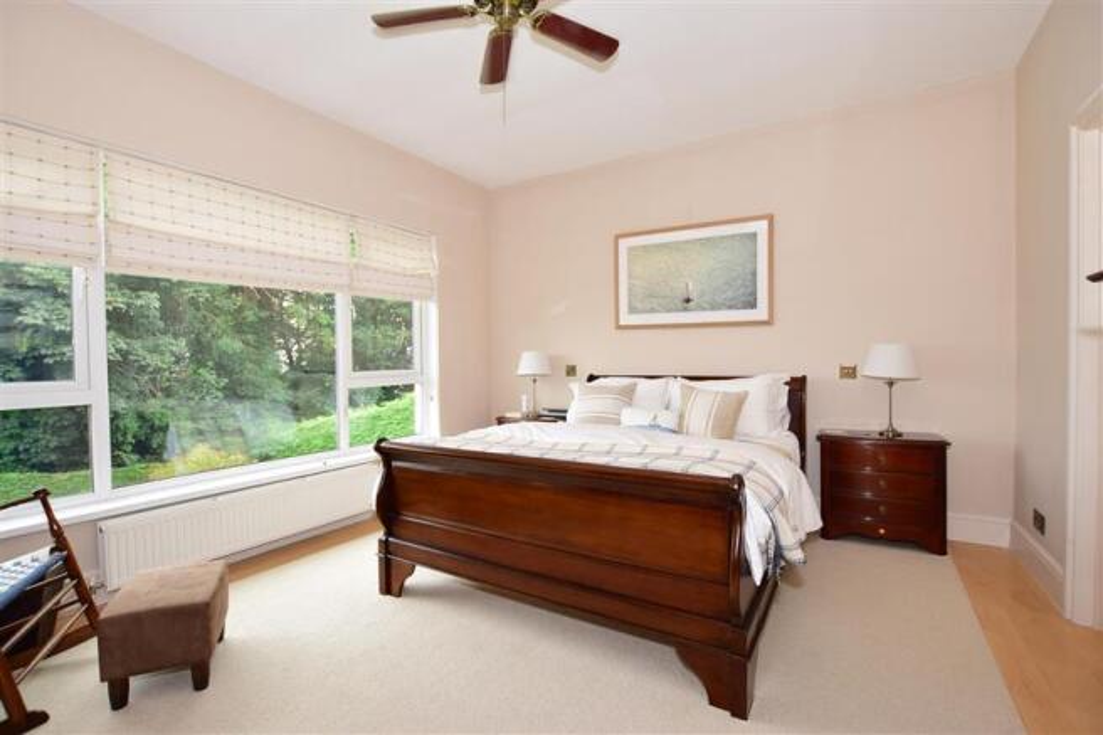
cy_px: 368
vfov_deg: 77.3
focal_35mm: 15
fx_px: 459
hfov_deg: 100.4
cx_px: 552
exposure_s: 1/60
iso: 200
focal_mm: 10
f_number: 5
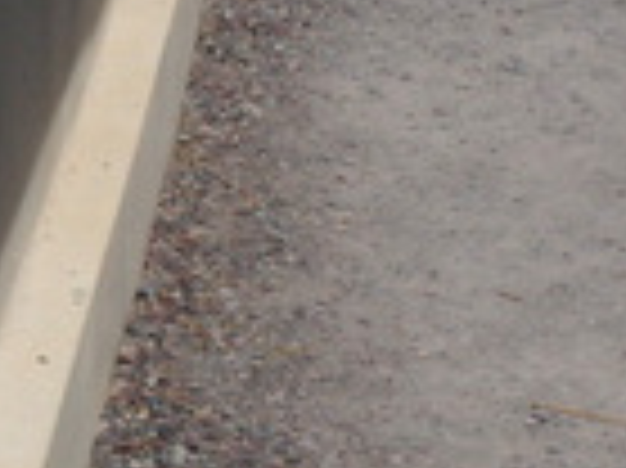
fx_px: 4156
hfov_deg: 8.3
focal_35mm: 230
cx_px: -437
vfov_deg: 6.4
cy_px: -236
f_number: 16
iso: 125
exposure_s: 1/400
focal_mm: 11.4
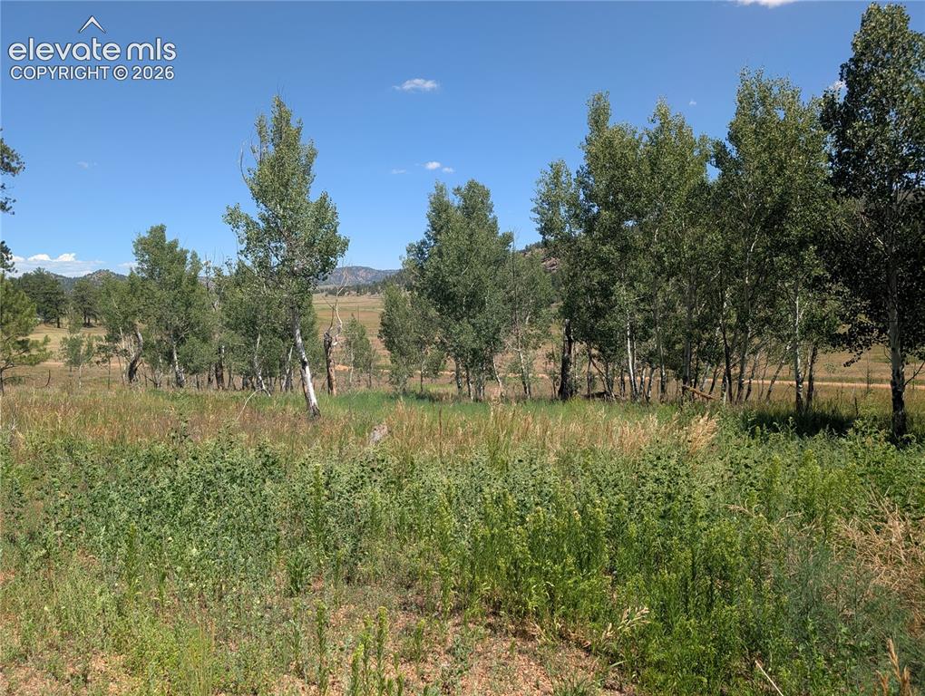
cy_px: 348
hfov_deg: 71.5
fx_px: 642
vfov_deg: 56.9
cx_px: 462
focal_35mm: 24
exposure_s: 1/877
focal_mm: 6.9
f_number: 1.68
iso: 23
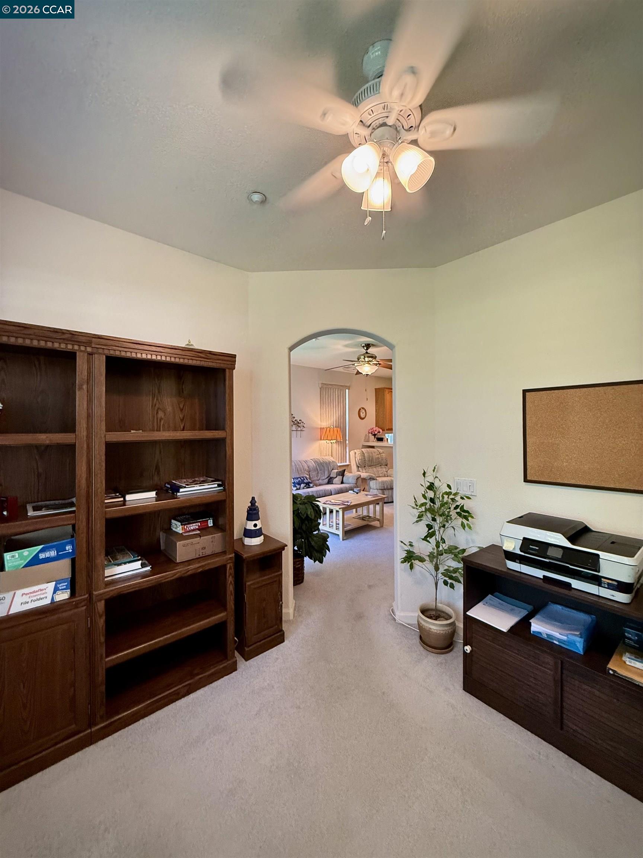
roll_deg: +0.8
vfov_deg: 102.1
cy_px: 429
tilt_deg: +0.0
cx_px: 322
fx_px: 347
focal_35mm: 14
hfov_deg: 85.7
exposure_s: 1/60
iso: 400
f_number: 2.2
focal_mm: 2.22
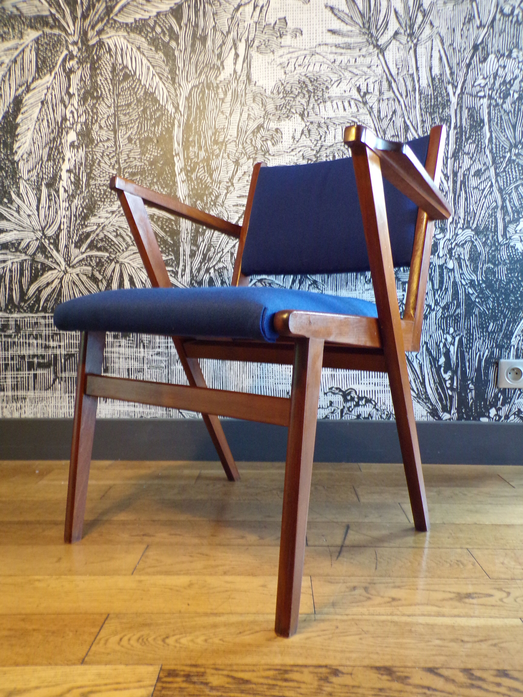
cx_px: 262
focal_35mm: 28
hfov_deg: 49.7
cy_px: 348
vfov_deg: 63.4
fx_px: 564
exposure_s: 1/17
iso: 384
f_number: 3.1
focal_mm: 5
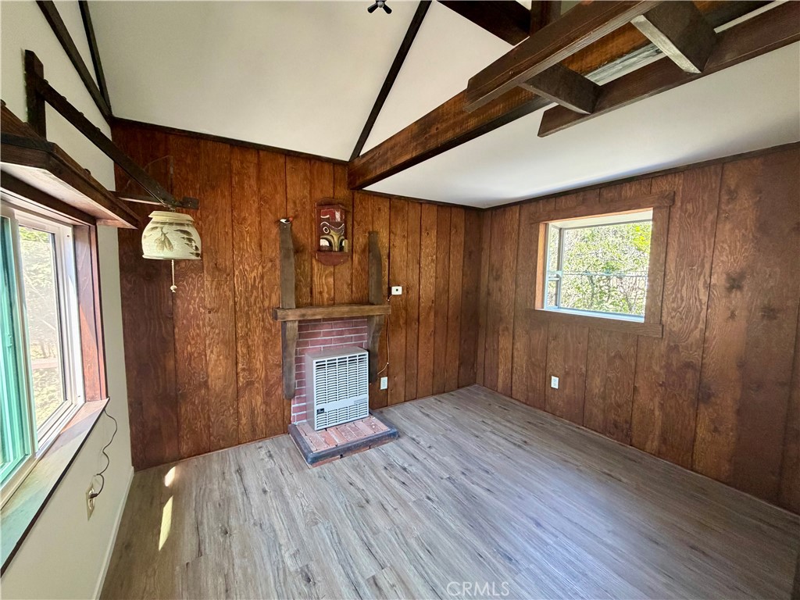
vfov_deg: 85.7
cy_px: 300
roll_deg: -0.9
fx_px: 324
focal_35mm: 14
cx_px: 400
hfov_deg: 102.1
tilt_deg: -4.9
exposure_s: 1/77
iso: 320
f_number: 2.2
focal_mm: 2.22
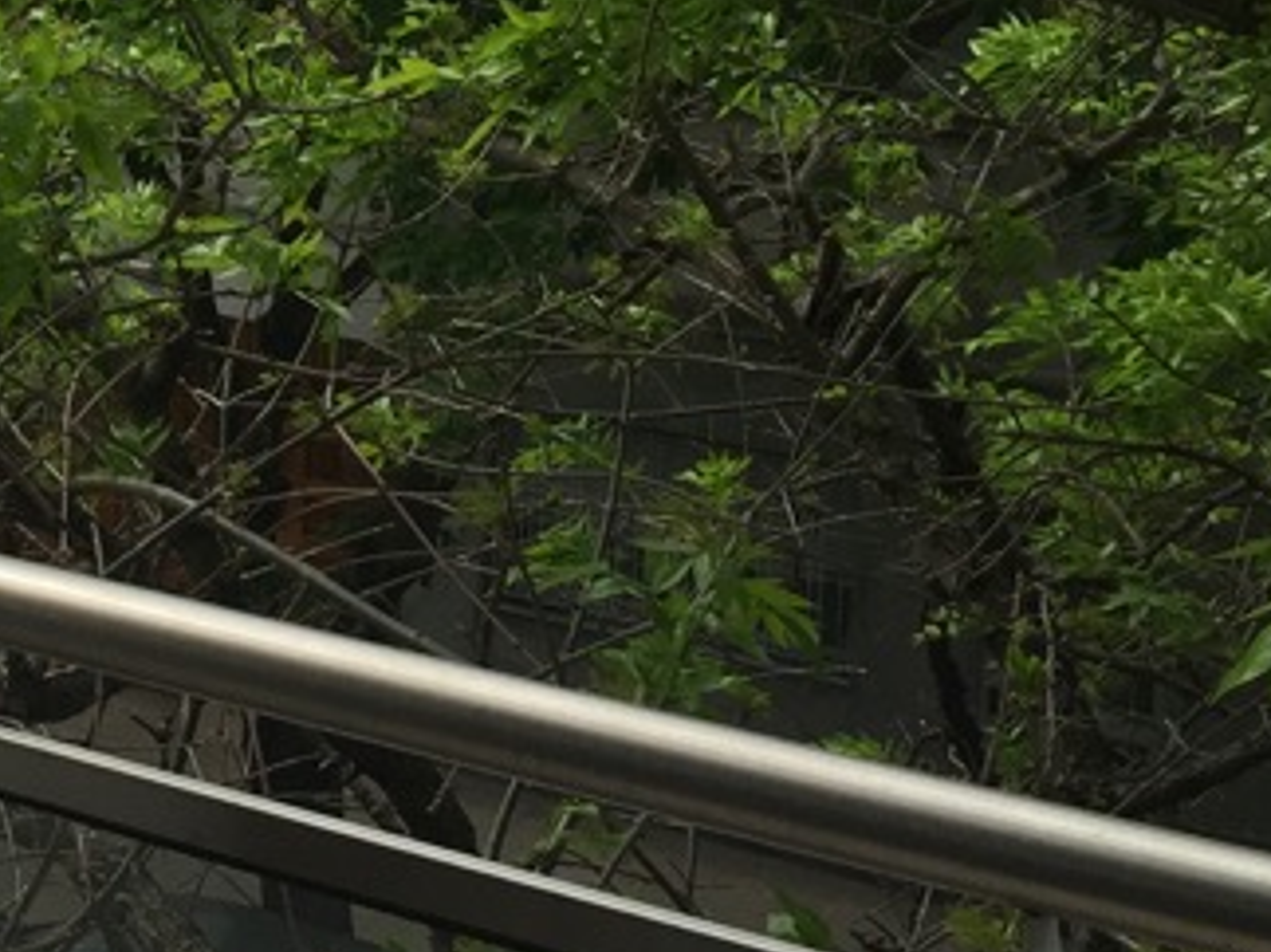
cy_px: -35
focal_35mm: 92
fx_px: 3377
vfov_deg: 15.7
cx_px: -508
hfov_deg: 19.2
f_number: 2.2
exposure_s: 1/1276
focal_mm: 4.15
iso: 32
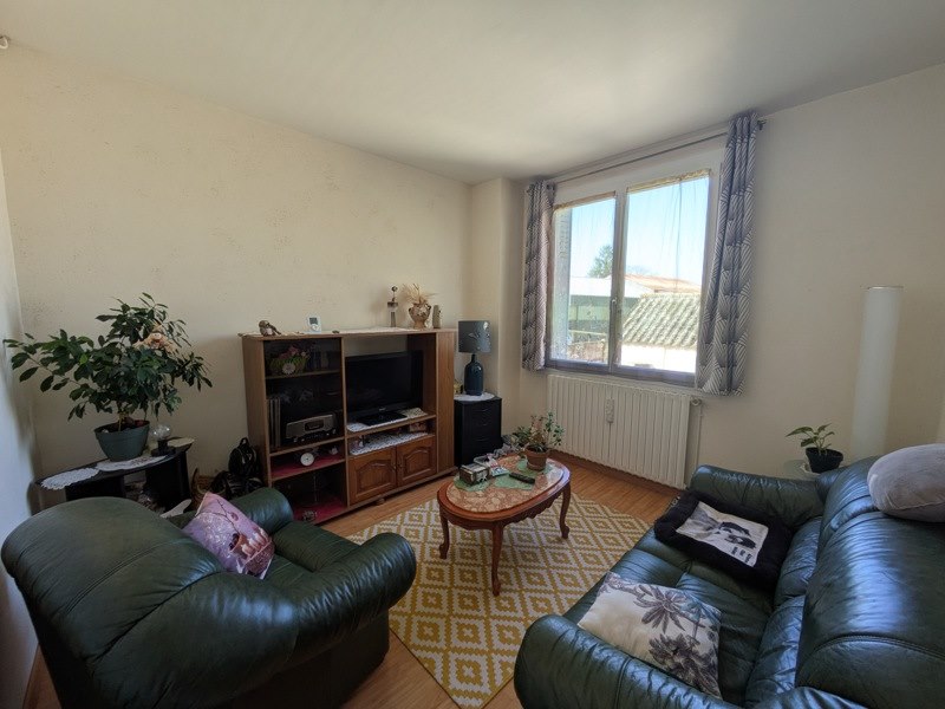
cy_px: 354
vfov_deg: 85.7
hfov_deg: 102.1
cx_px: 472
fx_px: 382
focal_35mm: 14
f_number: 2.2
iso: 51
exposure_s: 1/201
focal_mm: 1.83
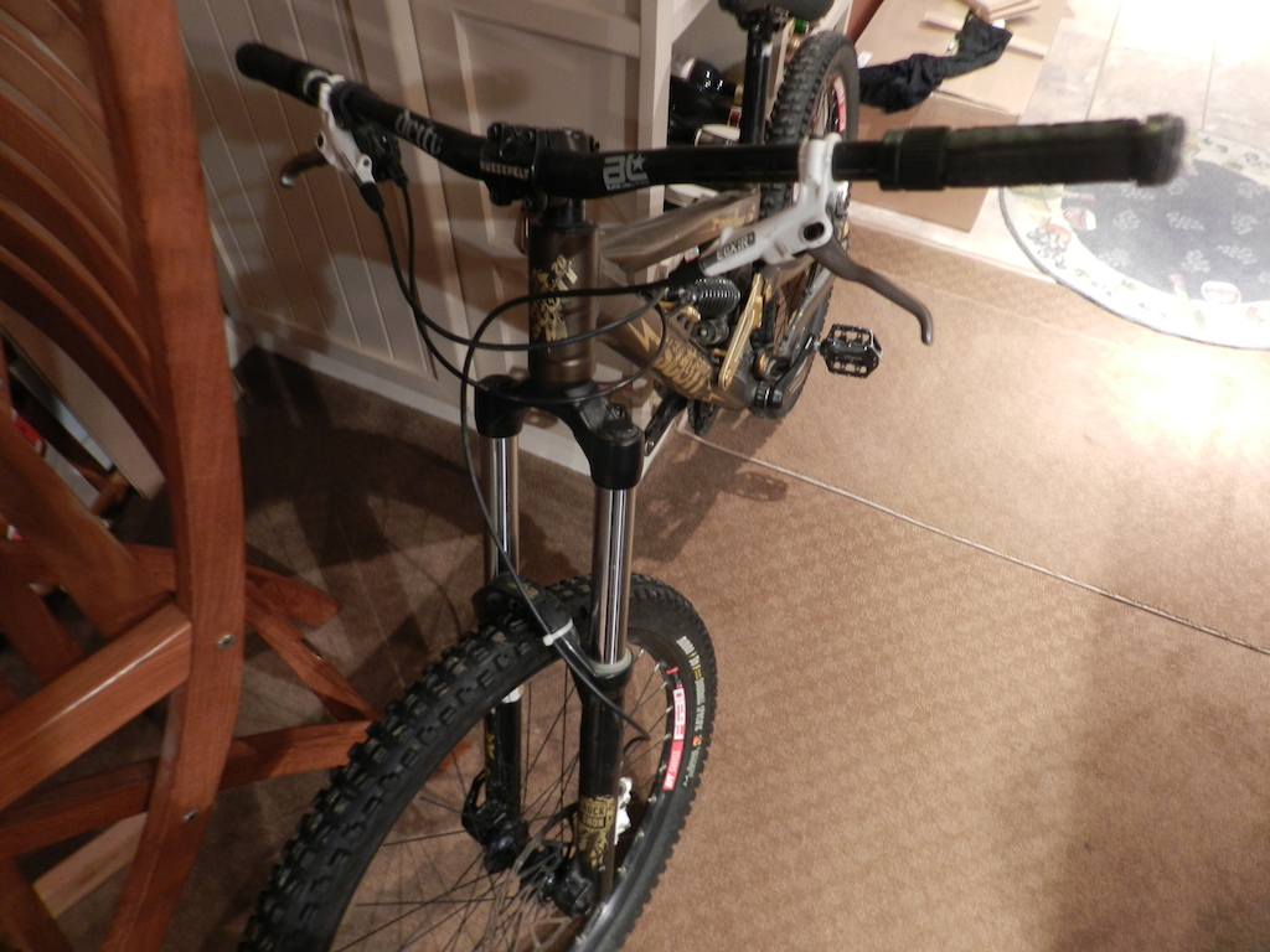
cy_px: 476
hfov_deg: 73.9
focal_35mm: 23
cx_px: 635
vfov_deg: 58.9
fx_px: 844
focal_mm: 4
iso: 200
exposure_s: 1/1.6
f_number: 3.4
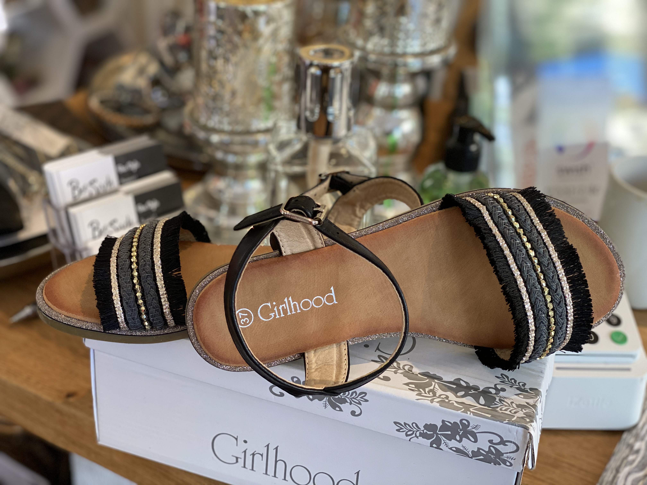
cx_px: 324
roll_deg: -3.0
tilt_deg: -31.9
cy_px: 242
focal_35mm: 52
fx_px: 972
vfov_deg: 28.0
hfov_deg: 36.8
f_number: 2
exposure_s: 1/100
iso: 100
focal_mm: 6
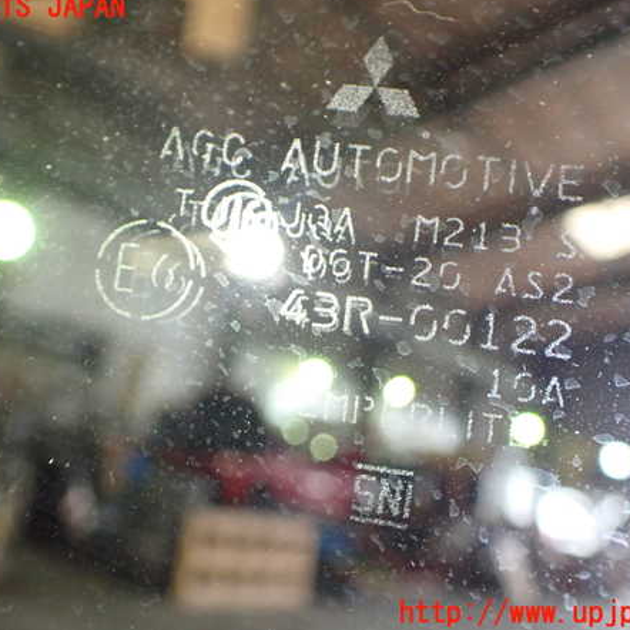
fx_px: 741
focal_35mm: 36
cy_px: 311
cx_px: 294
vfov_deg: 46.0
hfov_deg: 46.0
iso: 640
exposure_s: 1/125
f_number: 2.3
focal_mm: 5.4
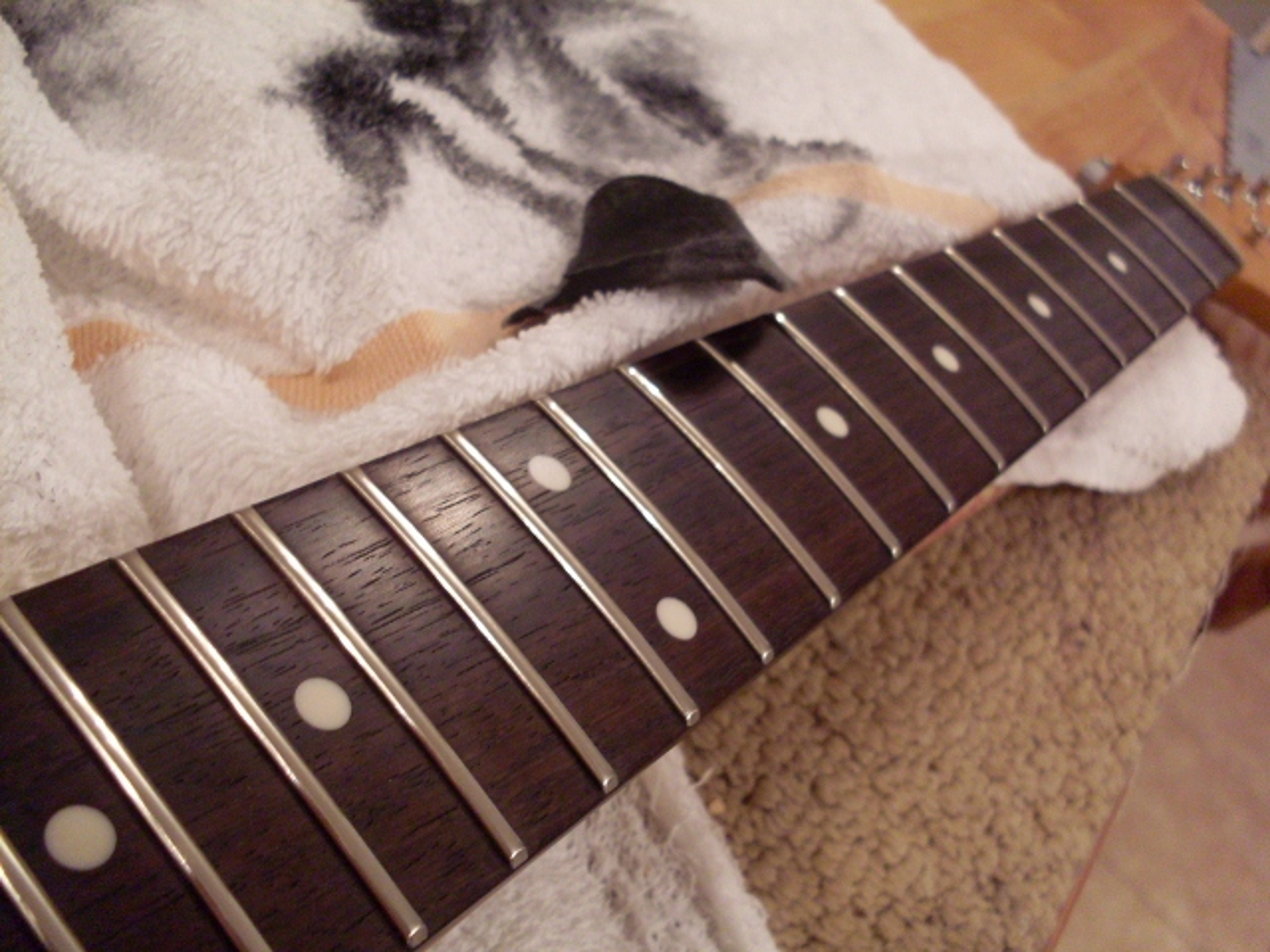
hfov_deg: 49.0
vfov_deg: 37.7
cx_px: 635
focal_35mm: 38
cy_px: 476
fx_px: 1394
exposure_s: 1/10
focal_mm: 6.3
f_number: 2.8
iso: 200
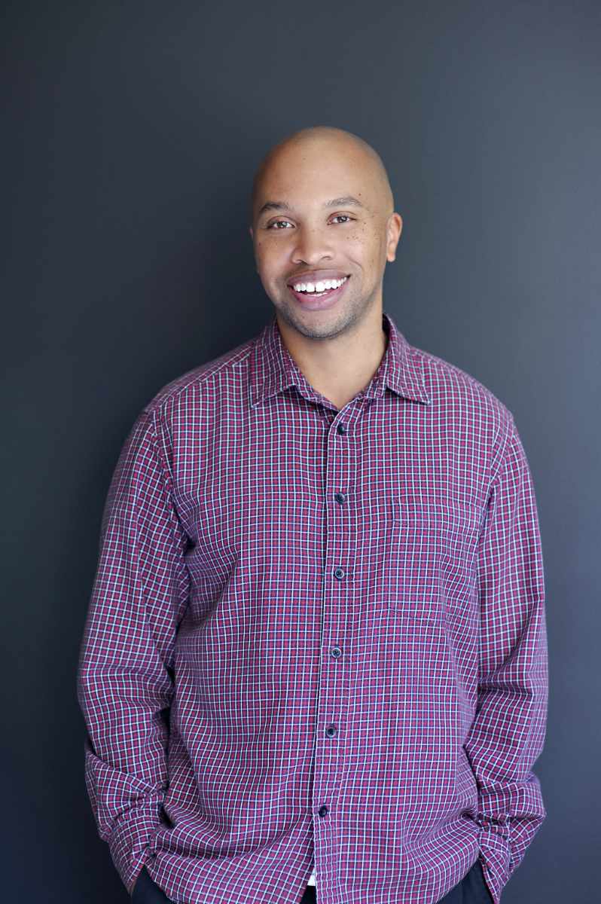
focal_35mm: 85
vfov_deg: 23.9
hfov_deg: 16.0
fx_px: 2132
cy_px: 452
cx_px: 300
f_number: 2.5
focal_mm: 85
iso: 800
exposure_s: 1/125
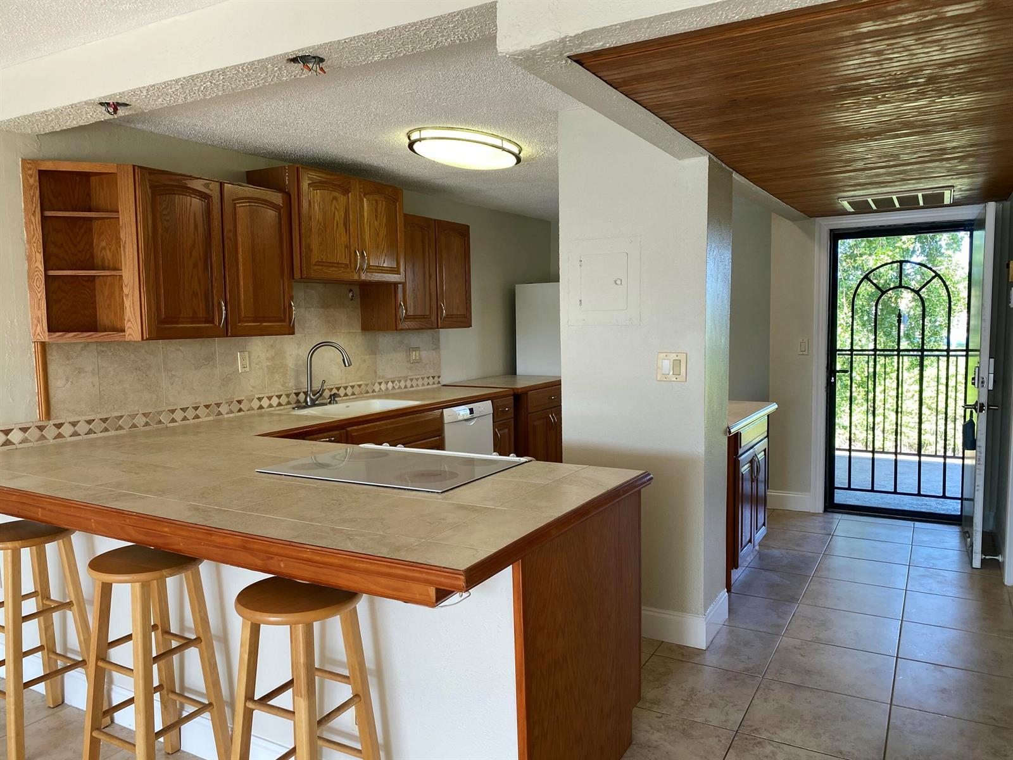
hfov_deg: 67.3
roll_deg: +0.3
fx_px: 761
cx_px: 506
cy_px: 380
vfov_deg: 53.1
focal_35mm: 26
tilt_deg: -5.3
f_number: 1.8
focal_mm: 4.25
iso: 64
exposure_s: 1/120
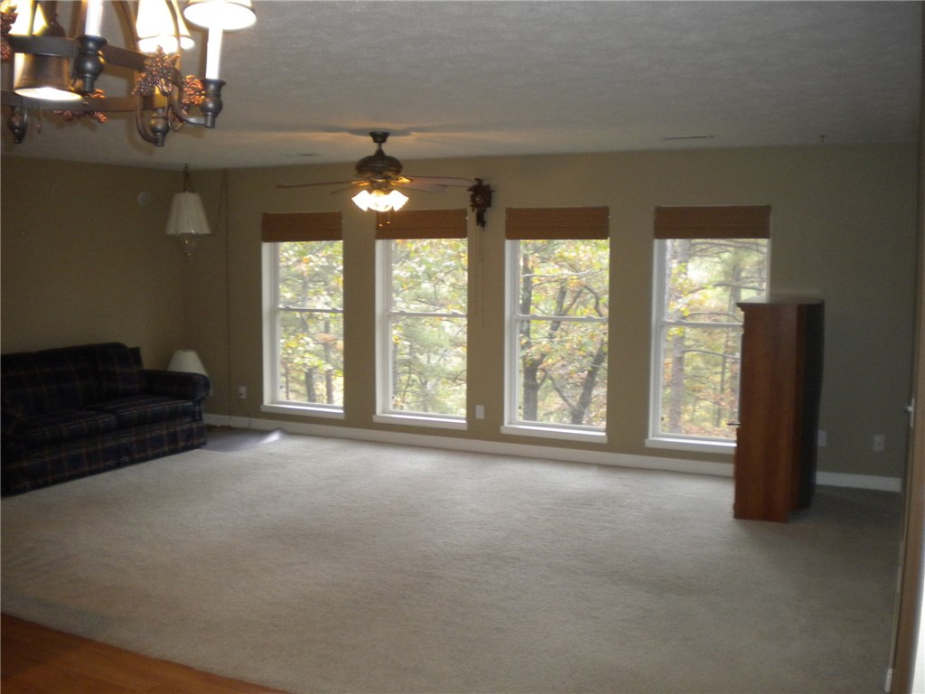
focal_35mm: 35
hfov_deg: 52.6
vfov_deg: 40.7
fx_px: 935
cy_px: 347
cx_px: 462
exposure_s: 1/57.4
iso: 284
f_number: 3.1
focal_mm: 6.3
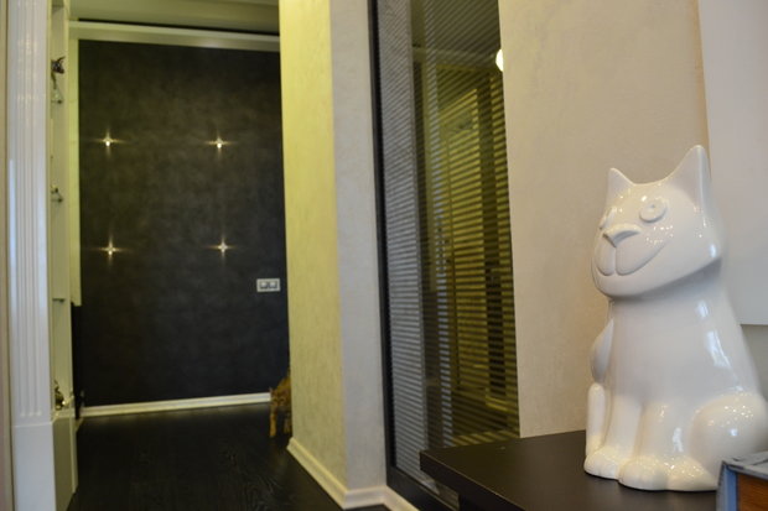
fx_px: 640
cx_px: 384
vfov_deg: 43.6
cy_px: 256
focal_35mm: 30
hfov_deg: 61.9
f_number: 6.3
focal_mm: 20
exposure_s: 1/15
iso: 720
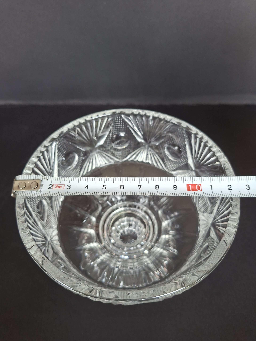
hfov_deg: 58.9
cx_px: 128
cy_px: 170
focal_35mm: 23
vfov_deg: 73.9
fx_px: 227
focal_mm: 5.54
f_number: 1.8
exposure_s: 1/100
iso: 250
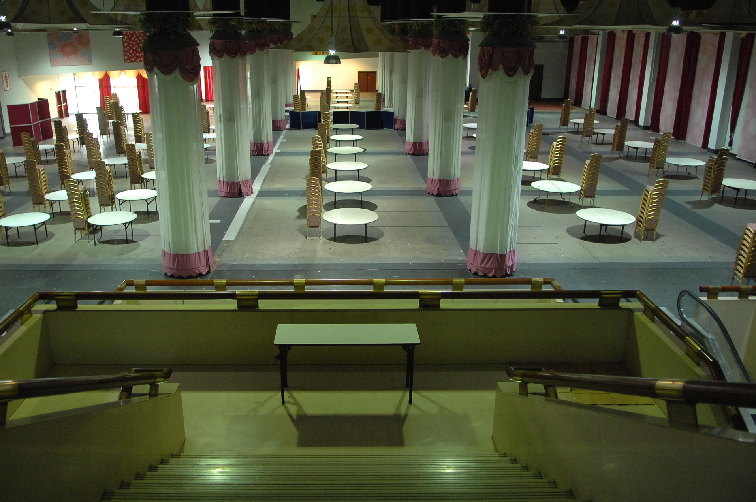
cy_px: 222
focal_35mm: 29
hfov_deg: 64.4
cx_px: 341
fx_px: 599
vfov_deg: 45.4
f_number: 2.8
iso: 800
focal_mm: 17
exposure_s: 1/25
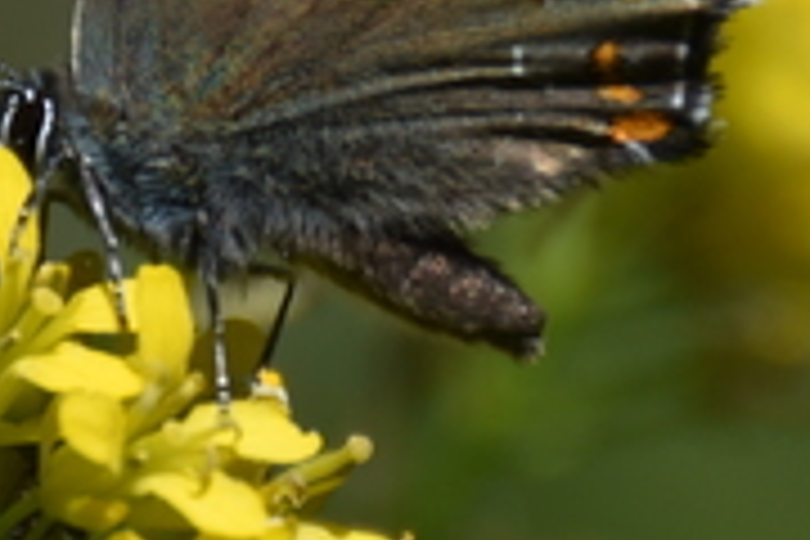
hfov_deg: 1.8
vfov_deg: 1.2
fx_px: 25243
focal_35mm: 1122
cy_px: 50
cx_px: 351
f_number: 5.6
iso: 100
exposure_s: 1/800
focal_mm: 140
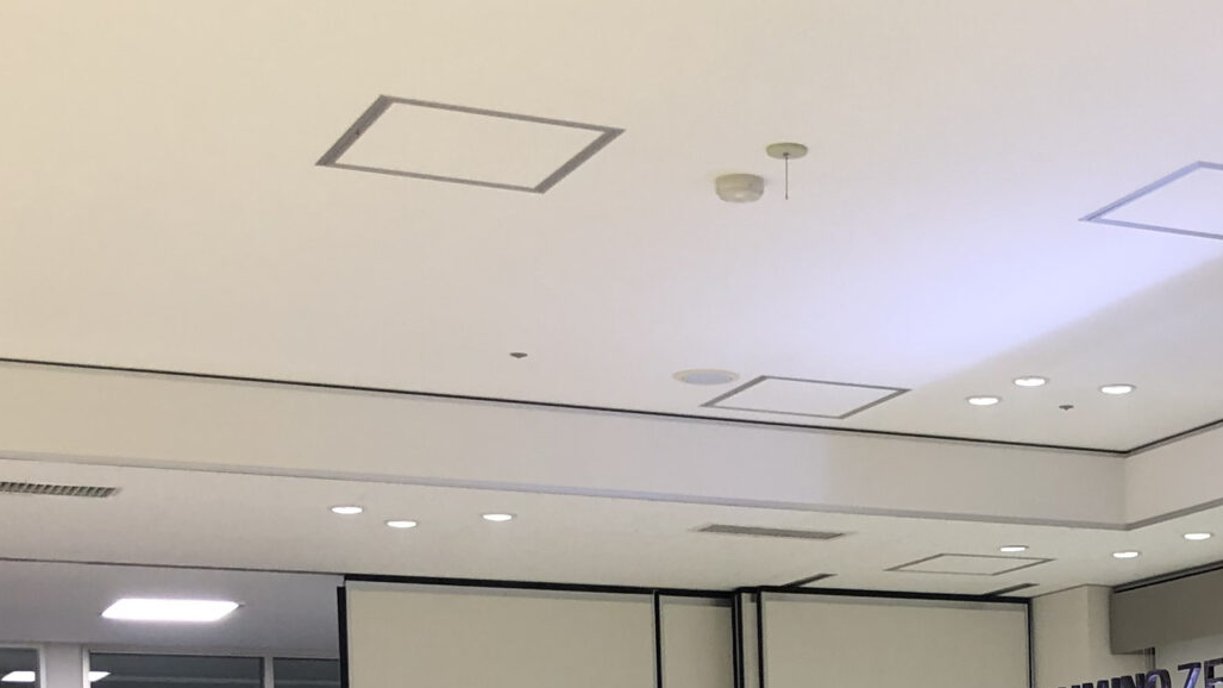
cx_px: 1030
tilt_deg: -0.6
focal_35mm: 76
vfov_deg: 15.0
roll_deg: +2.5
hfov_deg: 27.2
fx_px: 2464
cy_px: 962
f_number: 1.8
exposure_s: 1/29
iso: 25
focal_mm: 4
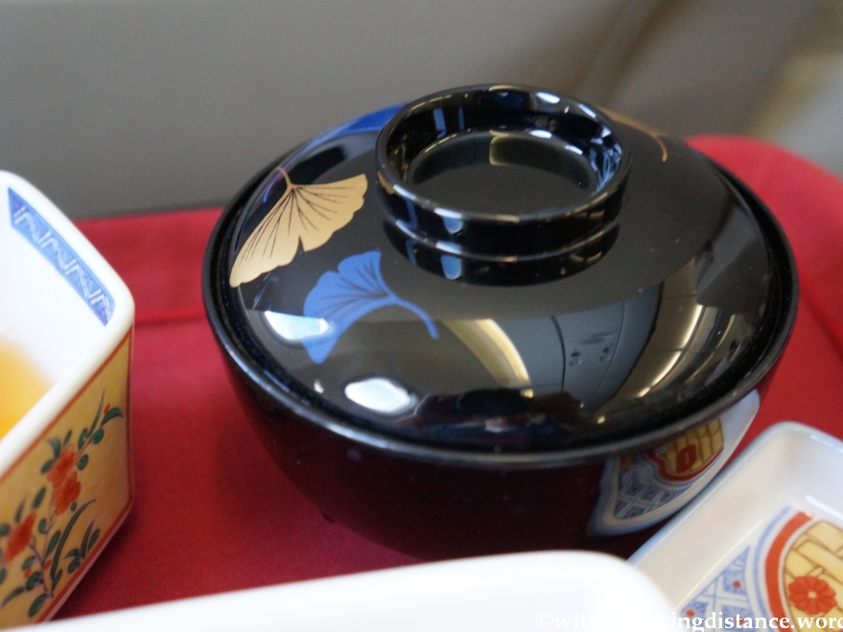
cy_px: 316
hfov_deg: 39.9
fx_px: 1158
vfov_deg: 30.5
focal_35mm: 48
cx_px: 474
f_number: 4
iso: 3200
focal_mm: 29
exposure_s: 1/125
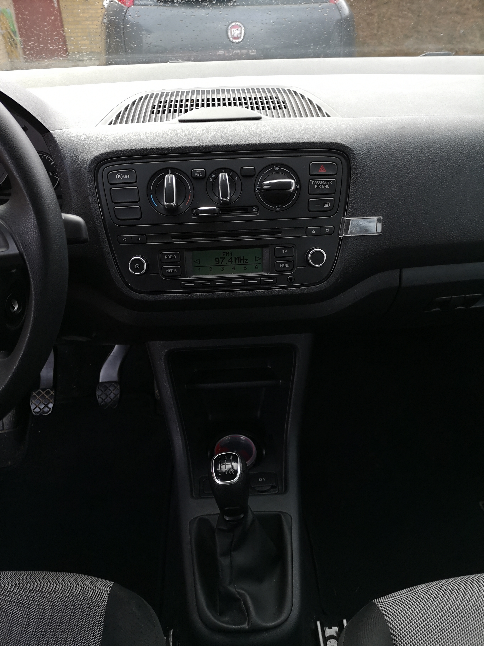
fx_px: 503
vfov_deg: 65.3
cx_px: 242
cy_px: 323
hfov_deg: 51.4
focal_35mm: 27
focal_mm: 3.95
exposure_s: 1/50
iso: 100
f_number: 1.8
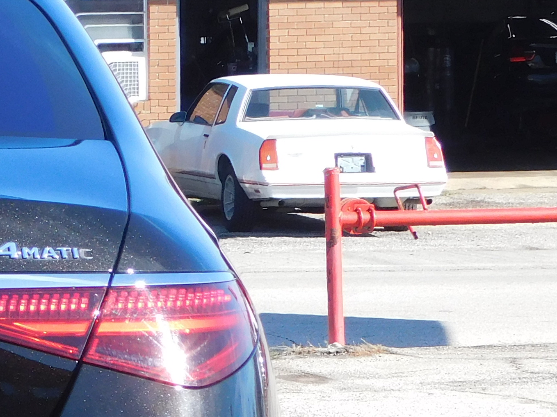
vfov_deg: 6.2
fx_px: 3877
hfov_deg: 8.1
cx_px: -273
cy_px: 368
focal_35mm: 241
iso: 125
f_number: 4.3
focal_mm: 12.6
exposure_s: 1/400
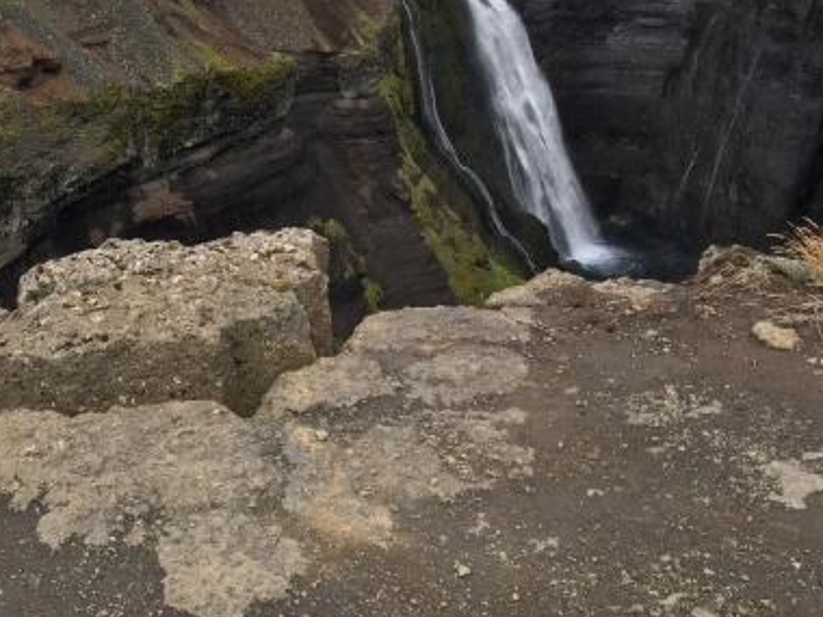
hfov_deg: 30.9
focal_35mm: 61
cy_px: 2
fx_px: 1450
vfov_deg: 23.1
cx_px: 160
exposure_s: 1/499
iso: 25
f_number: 2.2
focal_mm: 4.15
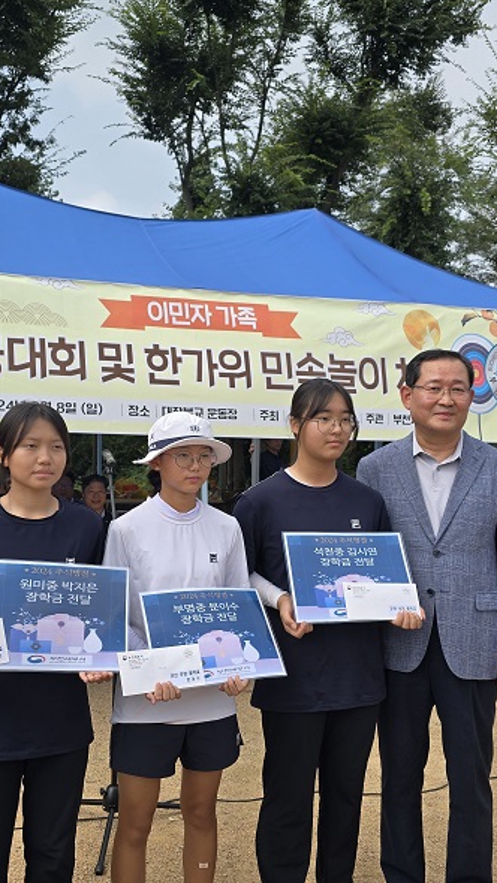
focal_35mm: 34
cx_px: 181
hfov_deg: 34.5
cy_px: 447
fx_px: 796
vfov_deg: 58.0
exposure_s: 1/566
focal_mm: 6.3
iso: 12
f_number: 1.7
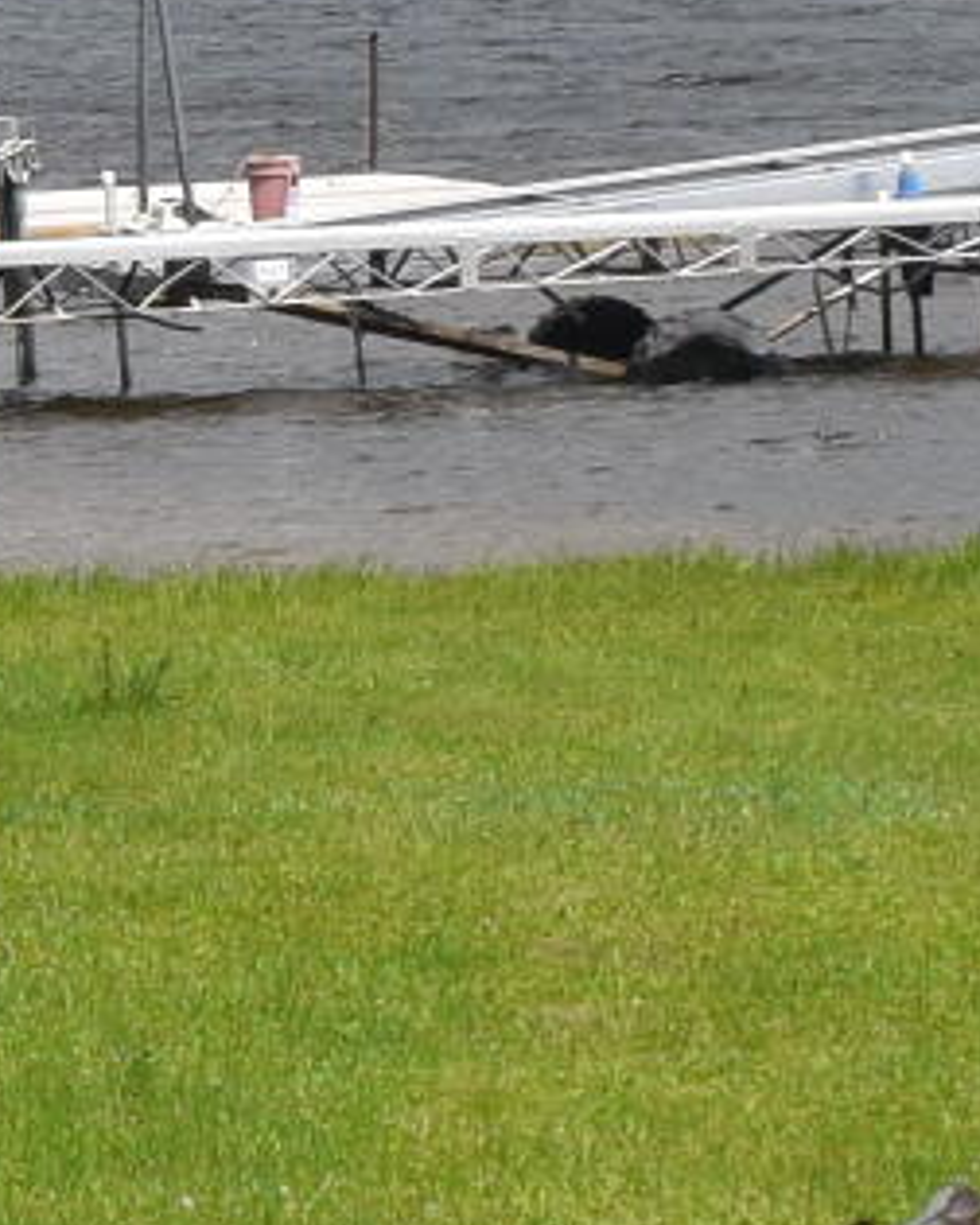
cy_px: 408
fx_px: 11674
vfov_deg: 6.0
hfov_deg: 4.8
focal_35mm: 322
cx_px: -323
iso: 200
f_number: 10
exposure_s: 1/400
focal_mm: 24
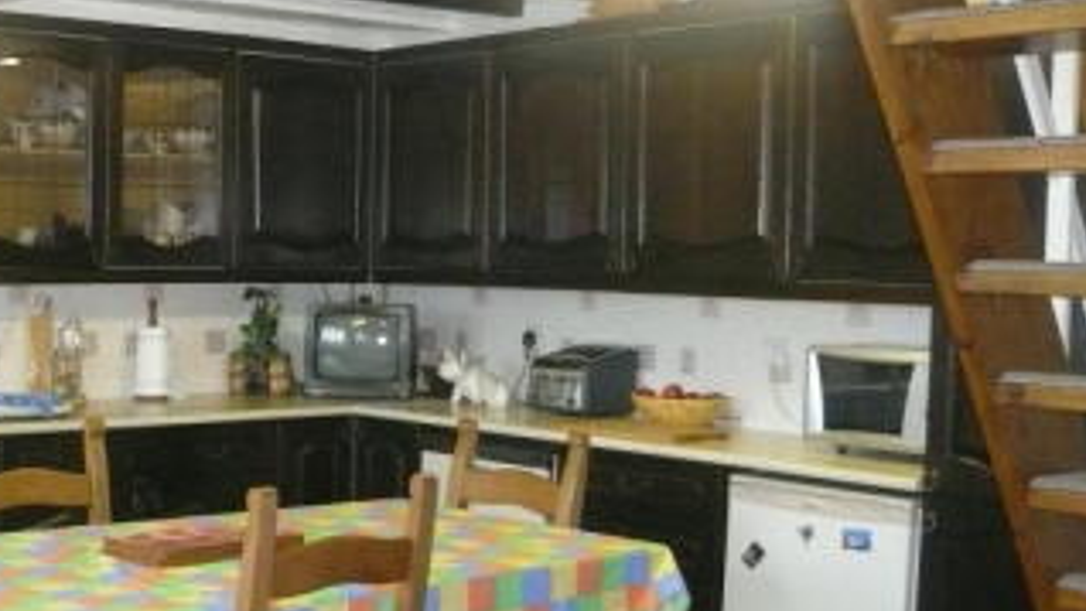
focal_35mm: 56
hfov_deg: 36.5
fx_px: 1613
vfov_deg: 21.4
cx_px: 289
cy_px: 408
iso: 400
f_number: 2.8
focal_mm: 4.6
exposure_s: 1/30
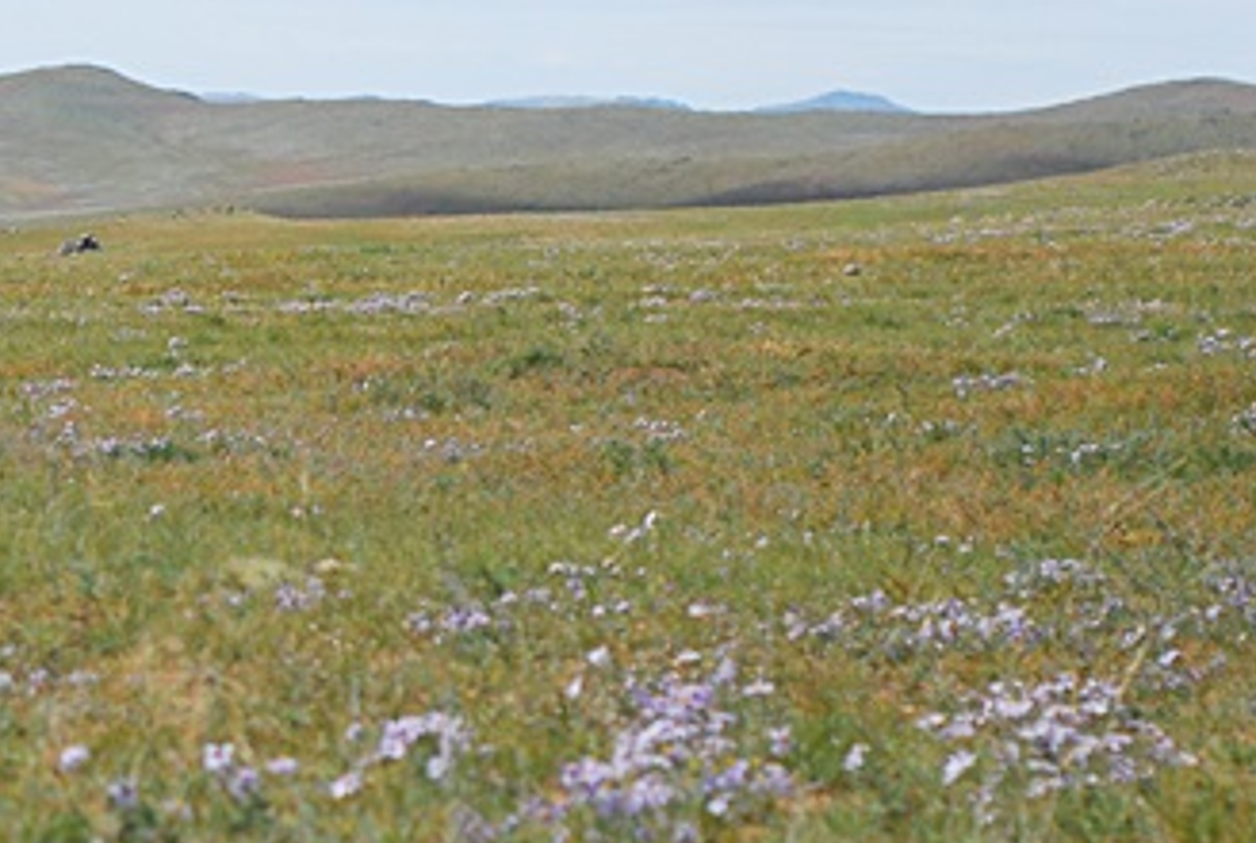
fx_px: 6396
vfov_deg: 7.5
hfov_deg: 11.0
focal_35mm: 183
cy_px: 291
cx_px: -253
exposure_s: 1/2500
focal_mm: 50
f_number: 5.6
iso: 400
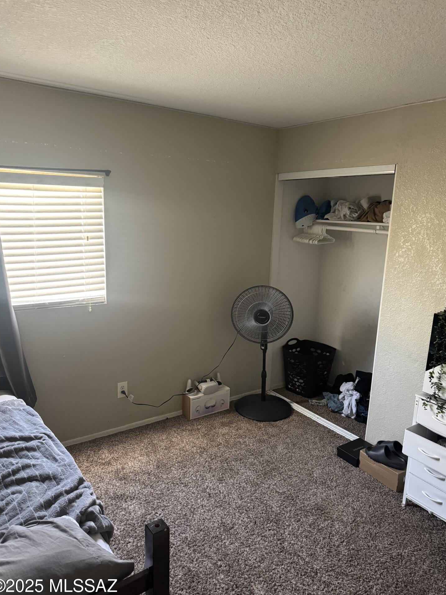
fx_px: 429
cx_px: 223
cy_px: 304
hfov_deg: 54.9
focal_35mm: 25
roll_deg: -1.9
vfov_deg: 69.4
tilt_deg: -11.5
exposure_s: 1/40
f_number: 1.78
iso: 640
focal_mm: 6.76
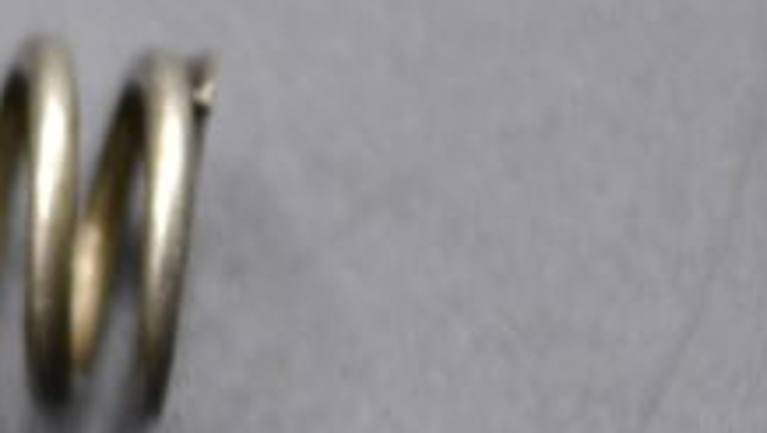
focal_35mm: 415
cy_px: 584
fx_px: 8446
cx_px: -820
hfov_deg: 5.1
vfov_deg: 2.9
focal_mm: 48
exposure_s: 1/30
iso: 400
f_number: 5.6
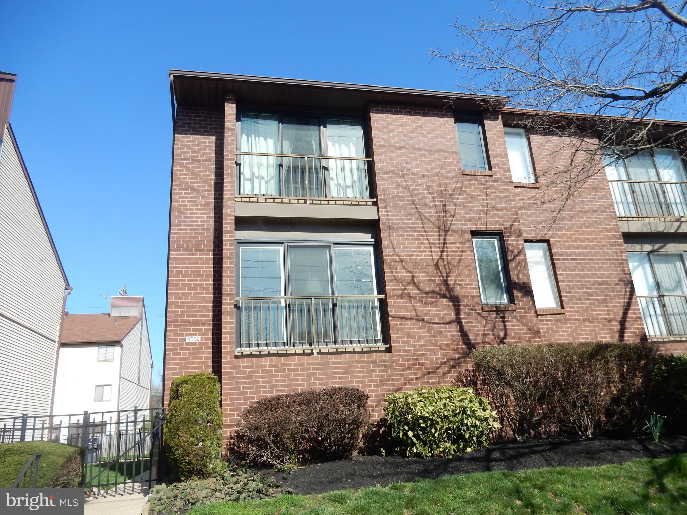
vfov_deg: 54.9
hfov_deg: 69.4
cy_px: 258
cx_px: 344
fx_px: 496
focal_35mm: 25
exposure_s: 1/800
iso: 125
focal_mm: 4.5
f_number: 3.7
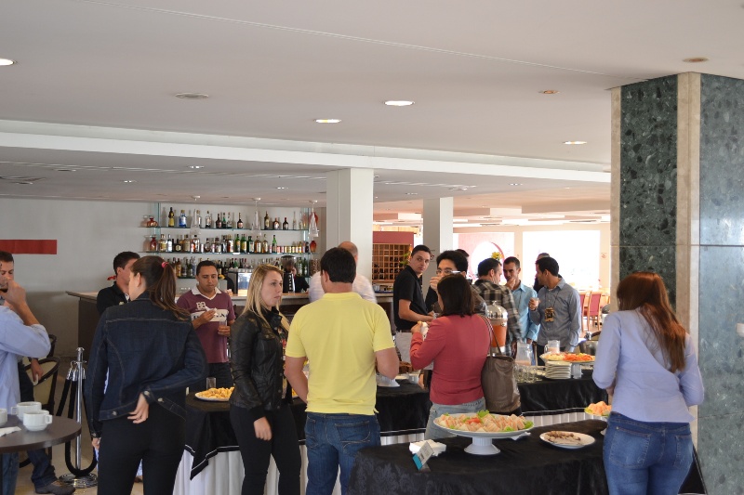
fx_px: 899
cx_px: 372
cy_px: 248
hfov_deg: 45.0
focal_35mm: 44
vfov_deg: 30.8
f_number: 4.5
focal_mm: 29
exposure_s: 1/20
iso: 400
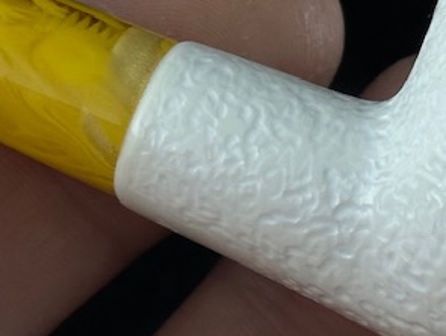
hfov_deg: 9.5
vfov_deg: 7.1
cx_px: 166
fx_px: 2683
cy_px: 73
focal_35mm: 208
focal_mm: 6.86
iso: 64
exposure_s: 1/816
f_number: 1.78
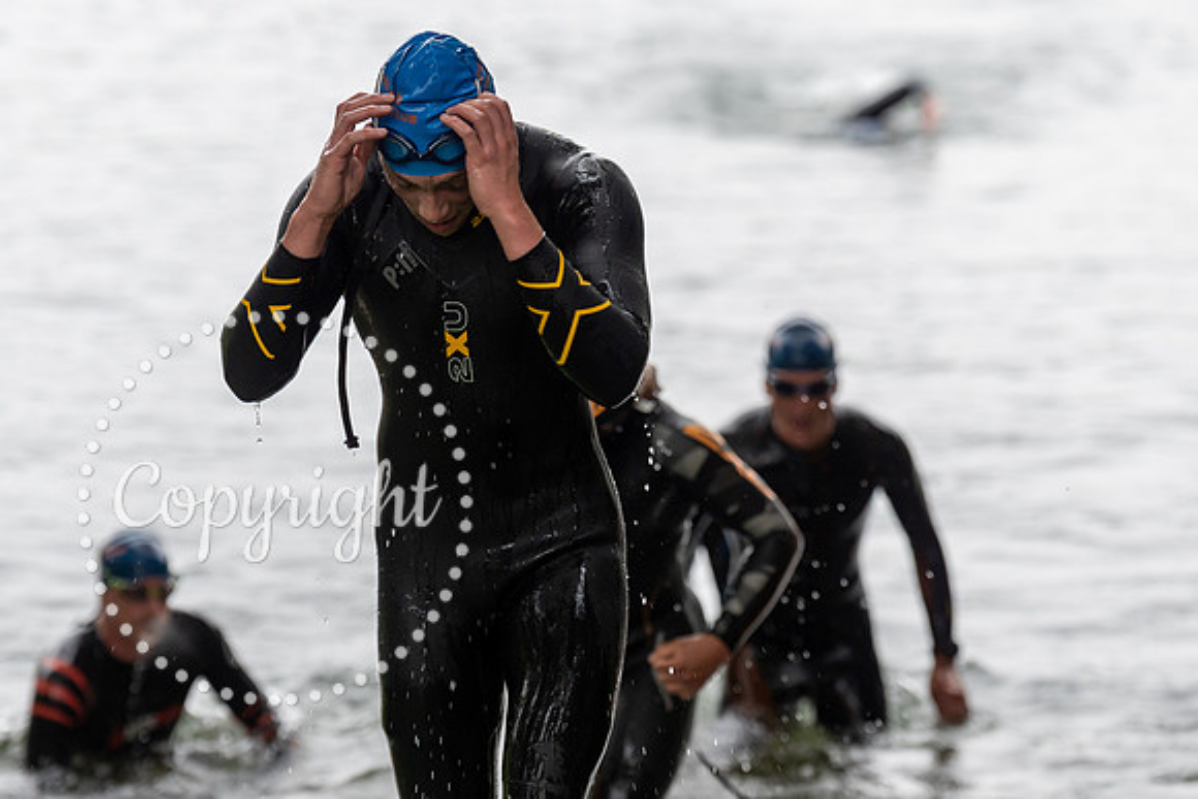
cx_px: 448
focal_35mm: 217
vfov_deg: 6.3
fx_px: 7237
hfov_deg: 9.5
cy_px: 409
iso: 320
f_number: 3.2
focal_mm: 138
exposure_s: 1/400
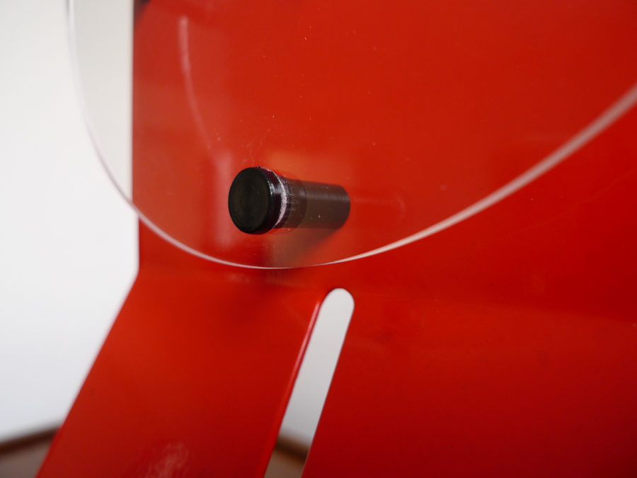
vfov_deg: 56.8
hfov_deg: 71.6
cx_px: 318
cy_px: 239
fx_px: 442
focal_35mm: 24
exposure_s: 1/50
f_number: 2
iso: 80
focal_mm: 5.1
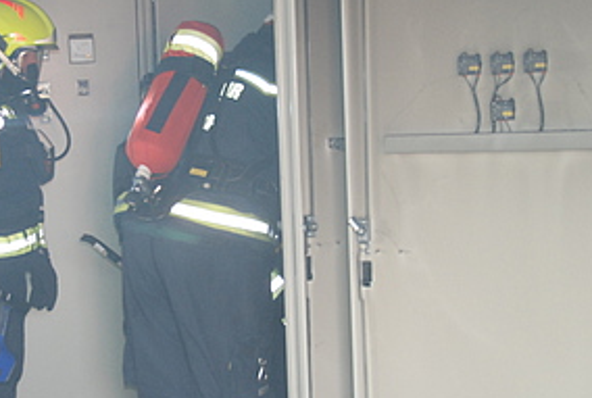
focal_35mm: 73
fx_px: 1201
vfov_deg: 18.8
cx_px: 193
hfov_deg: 27.5
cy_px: 207
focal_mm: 29
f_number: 5
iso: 800
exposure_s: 1/60
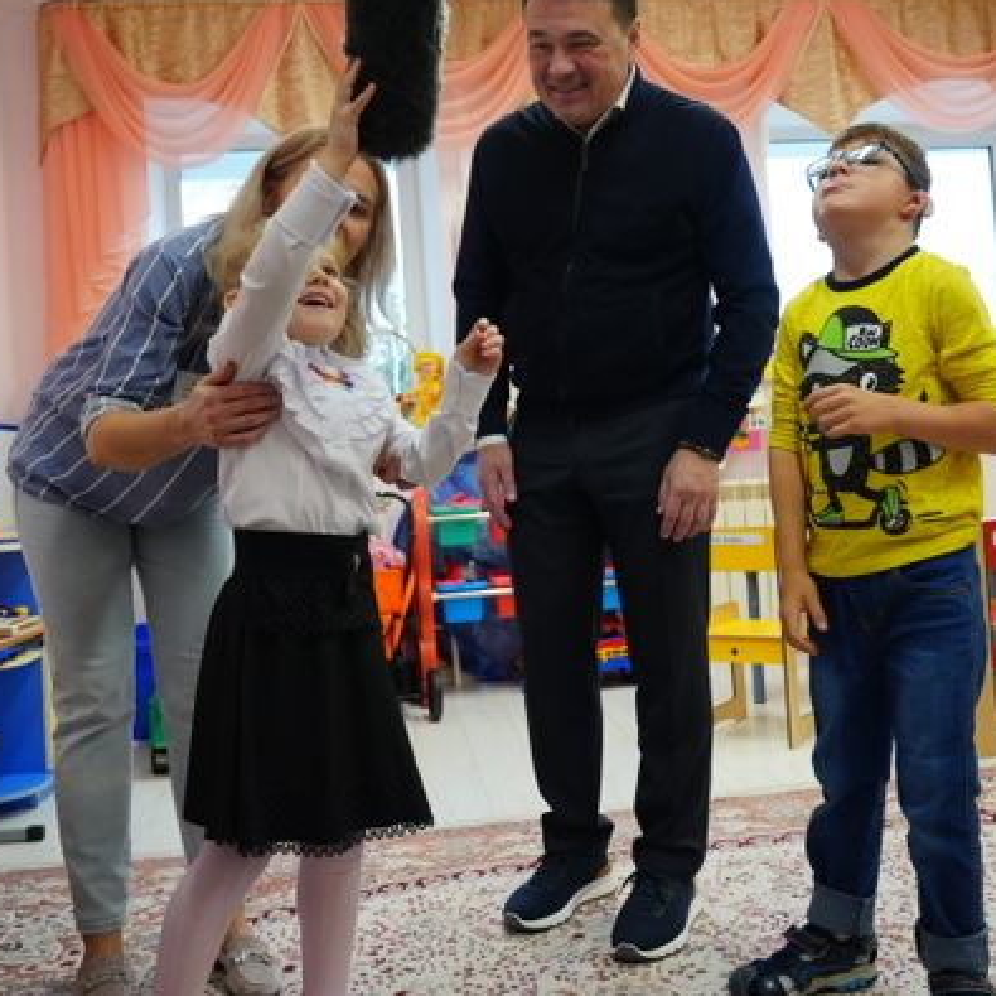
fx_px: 1172
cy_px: 416
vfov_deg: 45.9
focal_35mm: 36
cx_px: 518
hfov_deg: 46.0
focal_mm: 24
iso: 3200
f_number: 4
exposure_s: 1/500
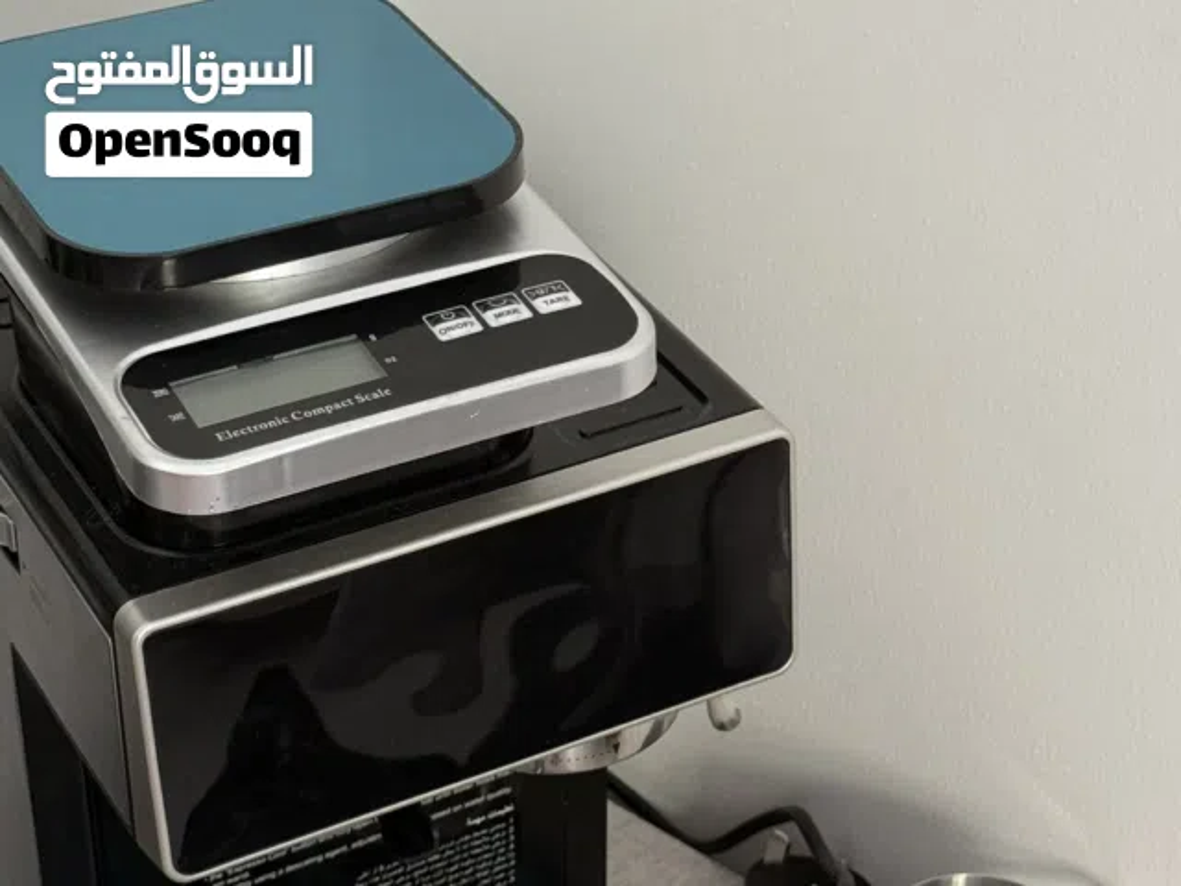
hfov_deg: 39.7
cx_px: 590
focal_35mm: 48
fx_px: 1638
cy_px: 443
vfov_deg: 30.3
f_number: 1.78
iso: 250
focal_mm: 6.76
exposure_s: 1/60
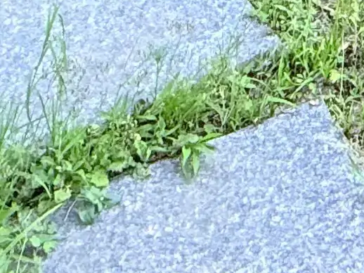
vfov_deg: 8.9
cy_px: -699
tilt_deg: -2.1
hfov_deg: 15.4
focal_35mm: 109
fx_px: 1146
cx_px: 669
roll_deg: -0.8
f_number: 2.2
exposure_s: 1/103
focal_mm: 2.22
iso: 64
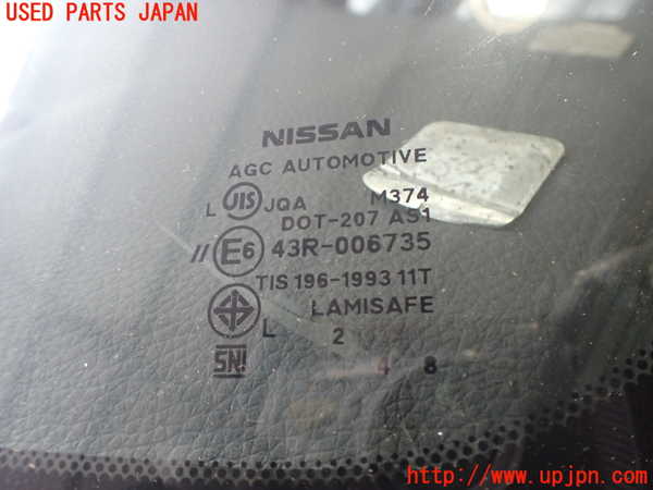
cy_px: 245
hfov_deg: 60.0
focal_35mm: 30
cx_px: 326
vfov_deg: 46.8
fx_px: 566
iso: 400
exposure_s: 1/125
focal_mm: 5.4
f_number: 2.3
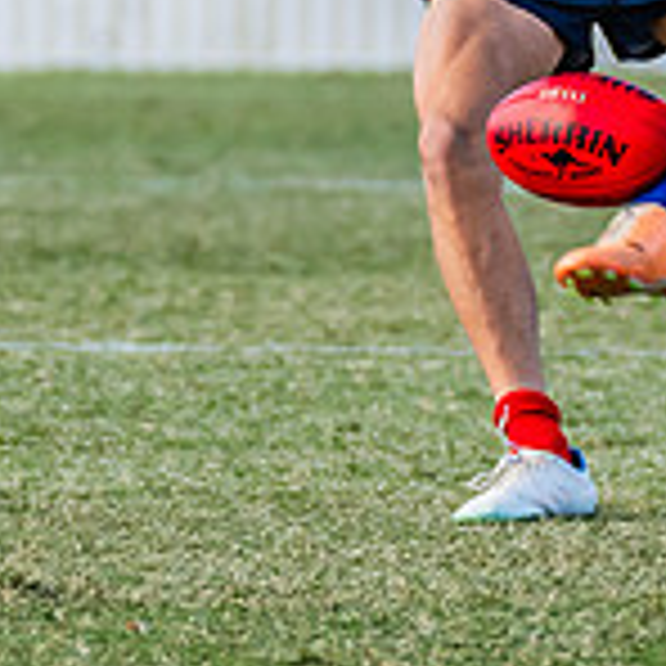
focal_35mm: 1539
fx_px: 33500
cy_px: -496
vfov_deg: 1.1
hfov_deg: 1.1
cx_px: 1040
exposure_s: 1/1600
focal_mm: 290
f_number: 5
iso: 800
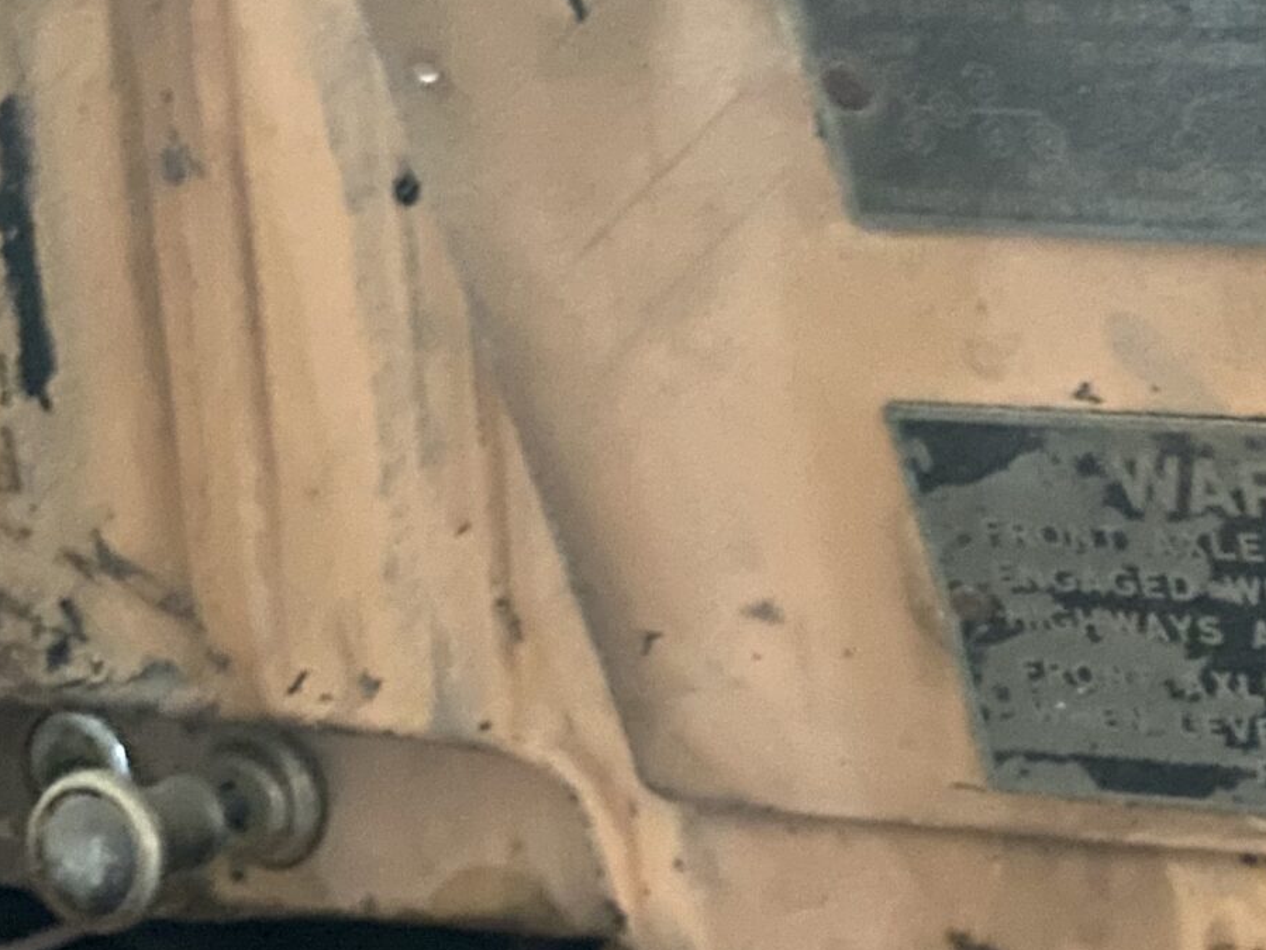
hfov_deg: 22.7
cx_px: 1753
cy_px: 350
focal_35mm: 74
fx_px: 2707
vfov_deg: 19.9
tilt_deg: -11.3
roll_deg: +0.9
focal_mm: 4.25
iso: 500
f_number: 1.8
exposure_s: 1/9
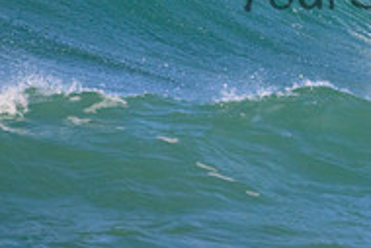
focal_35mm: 2438
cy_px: -36
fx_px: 25143
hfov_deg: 0.8
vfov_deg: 0.6
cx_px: 437
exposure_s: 1/2000
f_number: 11
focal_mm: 800
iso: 1250
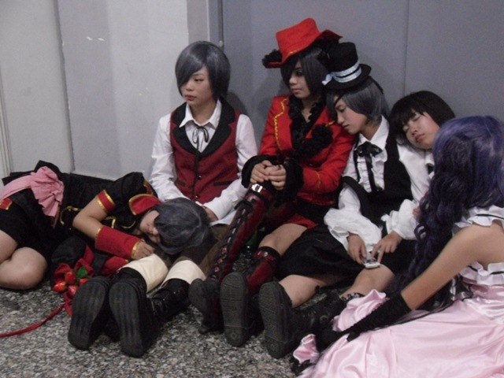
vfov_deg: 21.0
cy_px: 189
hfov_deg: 27.8
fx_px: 1019
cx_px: 252
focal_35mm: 70
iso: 800
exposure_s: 1/8
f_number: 4
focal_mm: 9.83
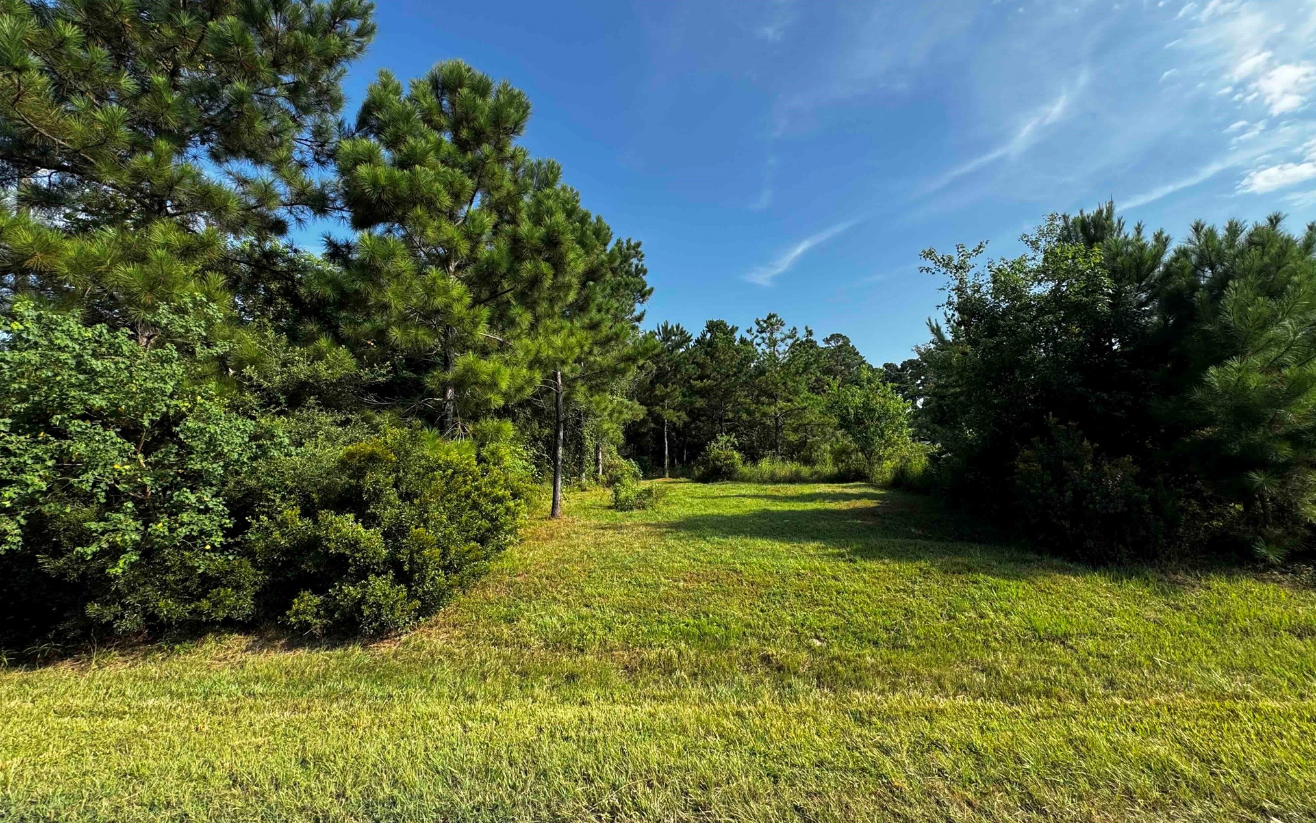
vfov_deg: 74.8
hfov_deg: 101.5
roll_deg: +0.6
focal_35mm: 15
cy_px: 395
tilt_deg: +5.9
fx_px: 538
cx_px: 655
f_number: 2.2
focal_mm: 2.22
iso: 40
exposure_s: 1/849
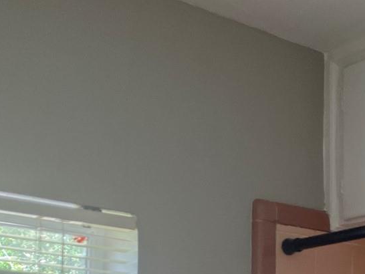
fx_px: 865
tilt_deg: +5.9
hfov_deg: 22.9
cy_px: 304
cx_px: 361
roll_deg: -0.6
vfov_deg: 17.4
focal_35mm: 82
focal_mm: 3.99
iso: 80
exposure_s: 1/121
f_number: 1.8
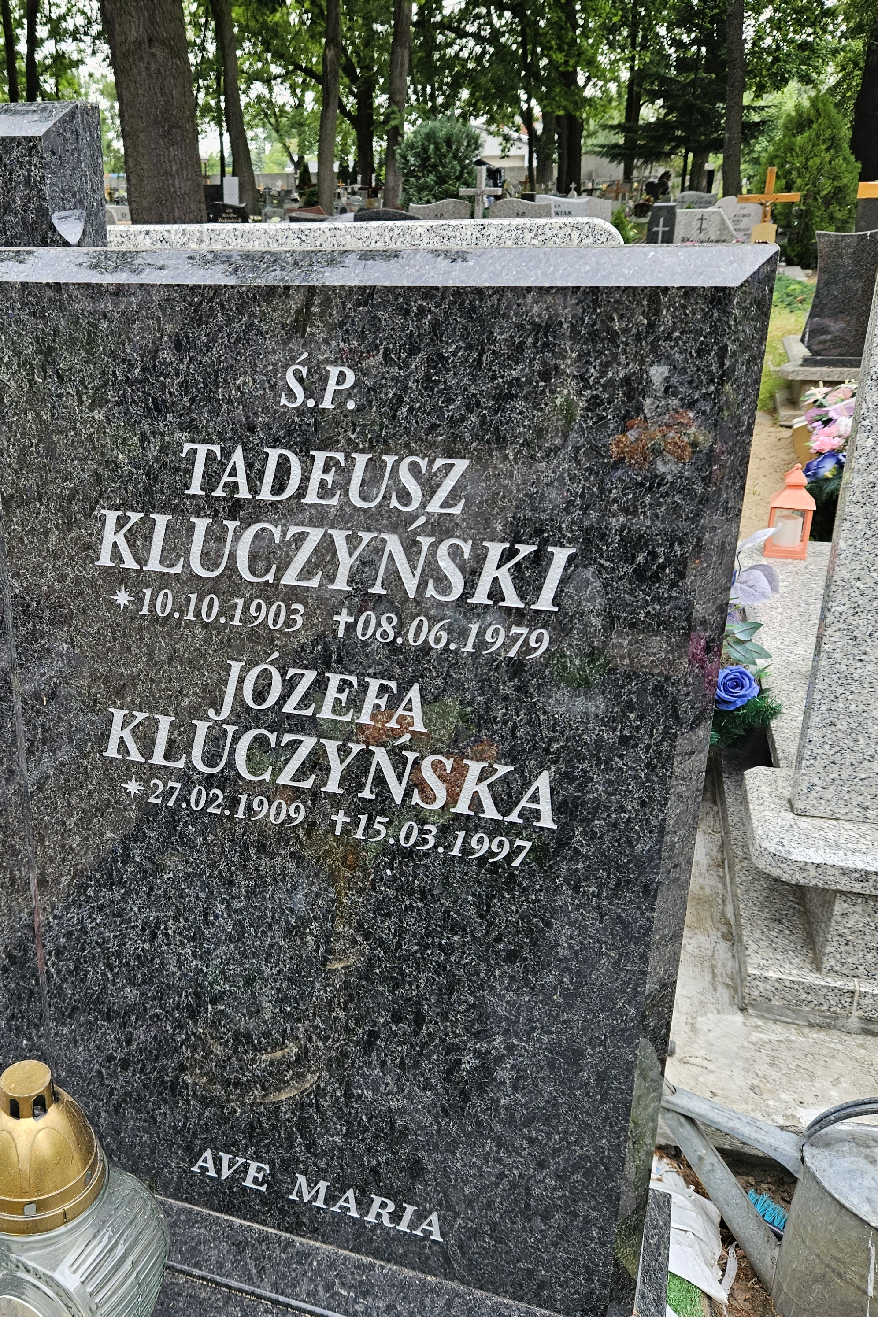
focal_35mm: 32
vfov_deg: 58.7
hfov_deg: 40.3
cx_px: 249
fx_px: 1171
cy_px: 660
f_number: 1.8
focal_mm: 5.4
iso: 100
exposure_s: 1/180
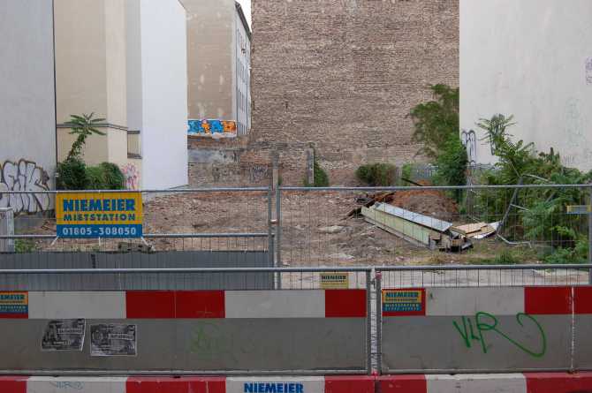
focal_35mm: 39
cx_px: 296
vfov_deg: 34.1
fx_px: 641
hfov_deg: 49.6
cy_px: 196
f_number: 5.6
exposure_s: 1/125
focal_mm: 26
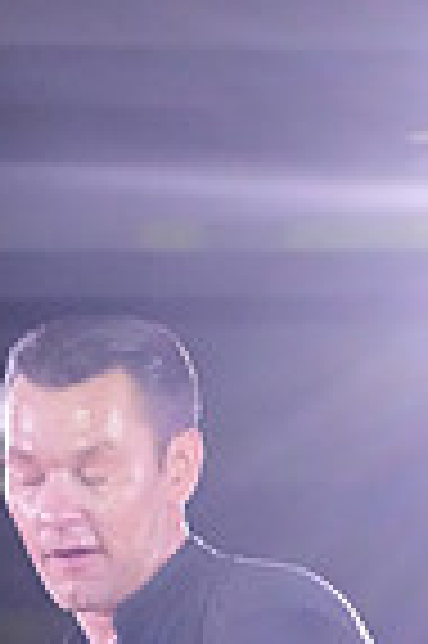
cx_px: -345
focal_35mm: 410
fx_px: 7329
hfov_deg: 3.3
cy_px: 1211
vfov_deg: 5.0
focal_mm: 101
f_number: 6.3
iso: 6400
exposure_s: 1/250
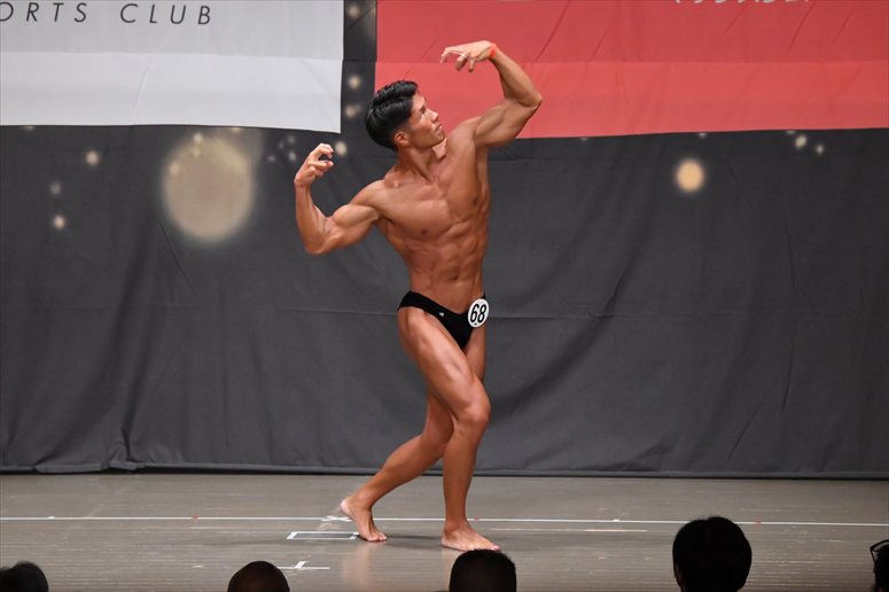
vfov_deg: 6.8
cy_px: 296
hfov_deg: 10.2
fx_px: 4986
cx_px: 444
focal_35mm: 202
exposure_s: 1/400
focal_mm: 135
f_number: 5.6
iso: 6400
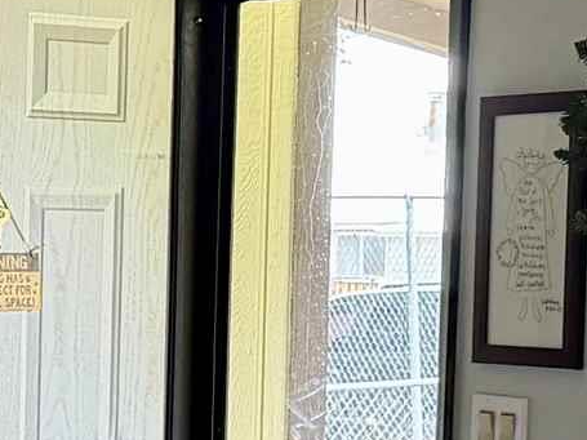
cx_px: -298
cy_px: 395
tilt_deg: -3.1
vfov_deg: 9.1
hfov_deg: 11.7
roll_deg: -0.6
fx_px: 2746
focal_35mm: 162
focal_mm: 6.76
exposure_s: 1/60
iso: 250
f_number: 1.78
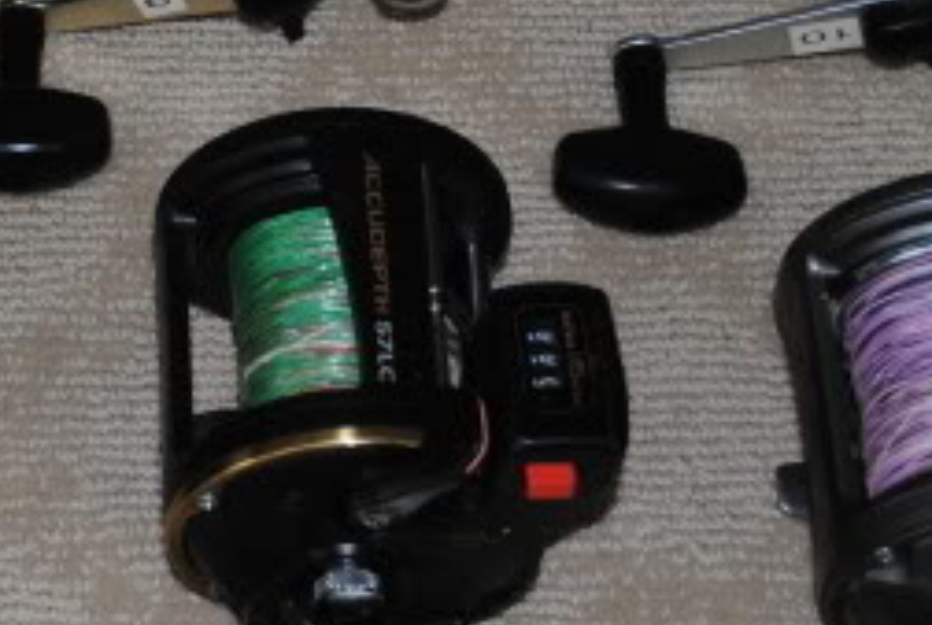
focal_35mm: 133
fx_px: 3449
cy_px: 116
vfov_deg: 10.3
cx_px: -24
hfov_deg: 15.1
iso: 200
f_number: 4.5
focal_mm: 28
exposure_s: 1/60
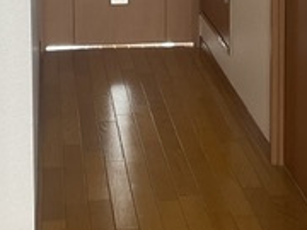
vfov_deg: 13.6
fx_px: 913
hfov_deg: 19.1
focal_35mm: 103
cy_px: -99
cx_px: 135
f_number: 1.8
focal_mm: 3
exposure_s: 1/50
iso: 50
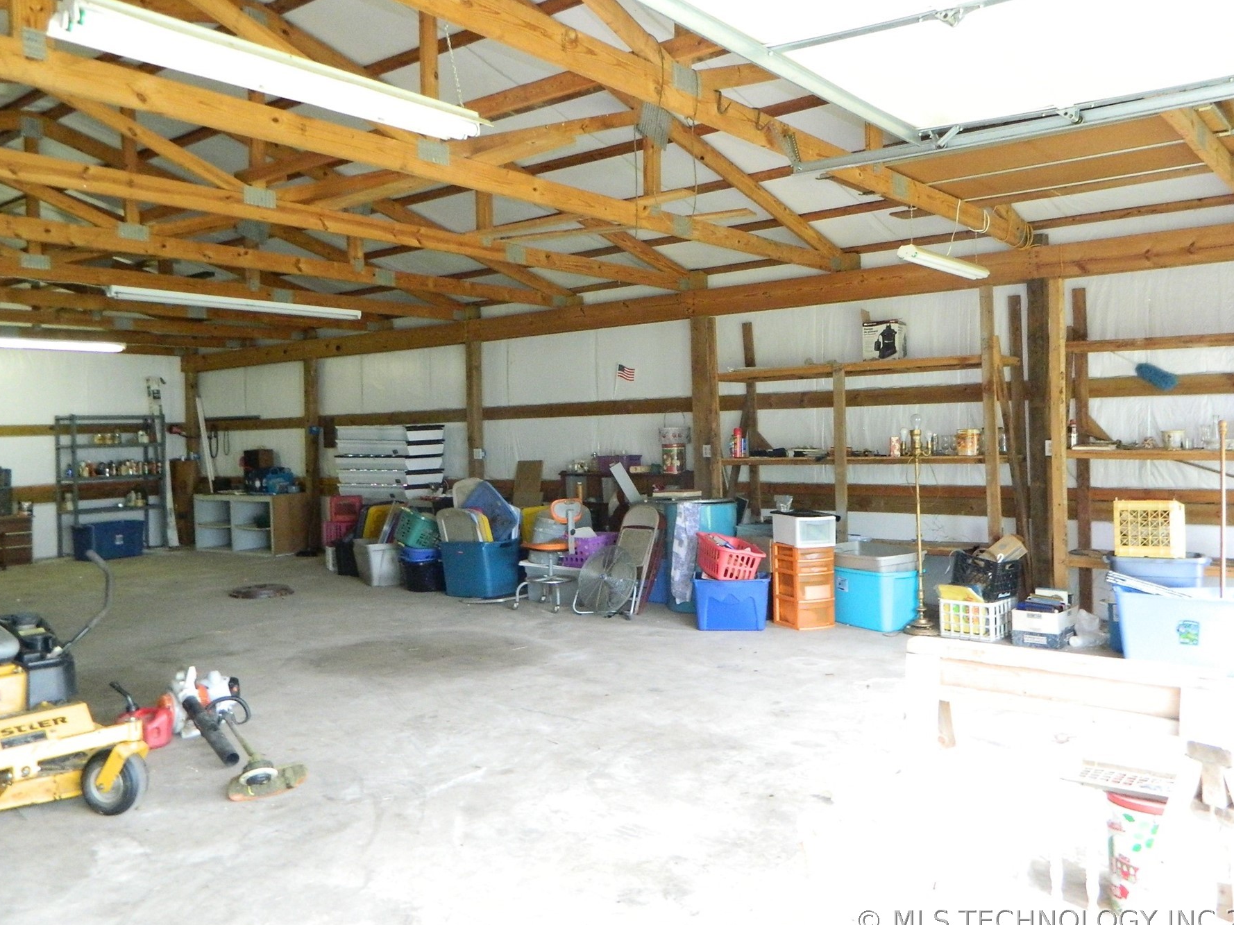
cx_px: 637
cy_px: 443
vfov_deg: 51.3
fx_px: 962
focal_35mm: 27
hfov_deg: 65.3
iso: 560
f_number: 3.1
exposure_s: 1/30
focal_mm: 4.5
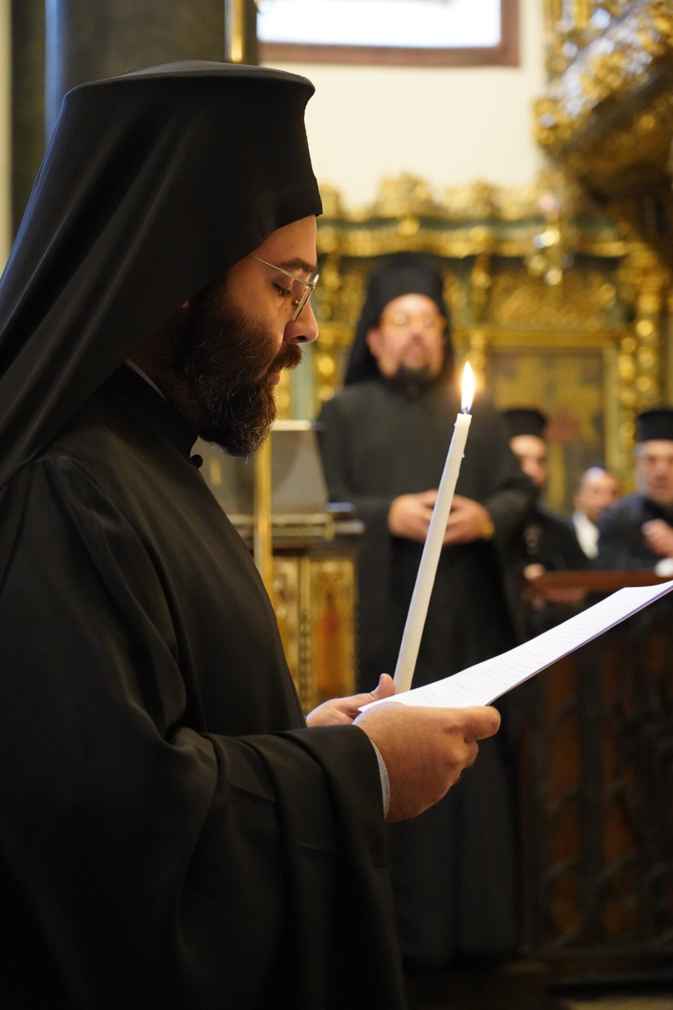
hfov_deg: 18.9
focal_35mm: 72
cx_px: 336
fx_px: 2019
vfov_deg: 28.1
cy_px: 505
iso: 12800
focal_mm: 72
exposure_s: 1/160
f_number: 4
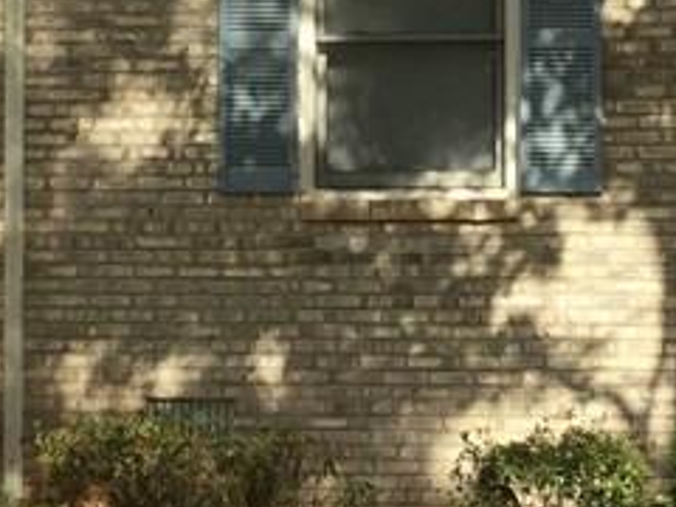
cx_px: 256
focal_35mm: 132
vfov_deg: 11.2
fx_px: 2578
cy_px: 118
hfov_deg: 14.9
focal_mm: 3.3
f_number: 2.4
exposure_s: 1/652
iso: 25
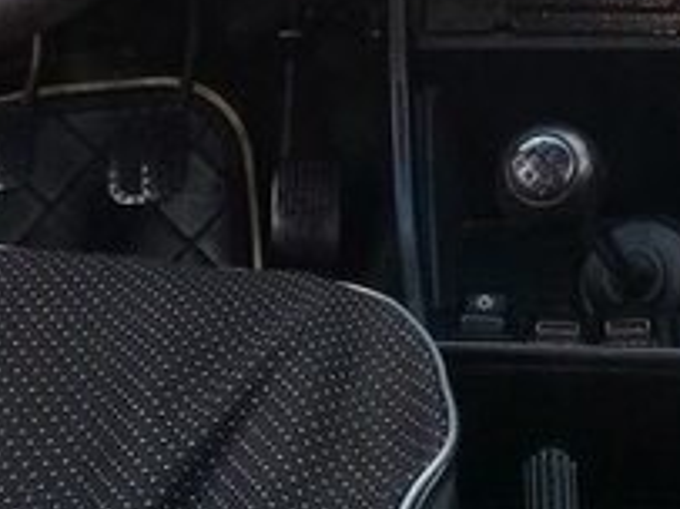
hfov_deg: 19.3
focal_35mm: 101
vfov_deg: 13.6
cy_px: -296
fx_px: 1983
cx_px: 549
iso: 80
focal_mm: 3.3
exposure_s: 1/50
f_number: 2.2
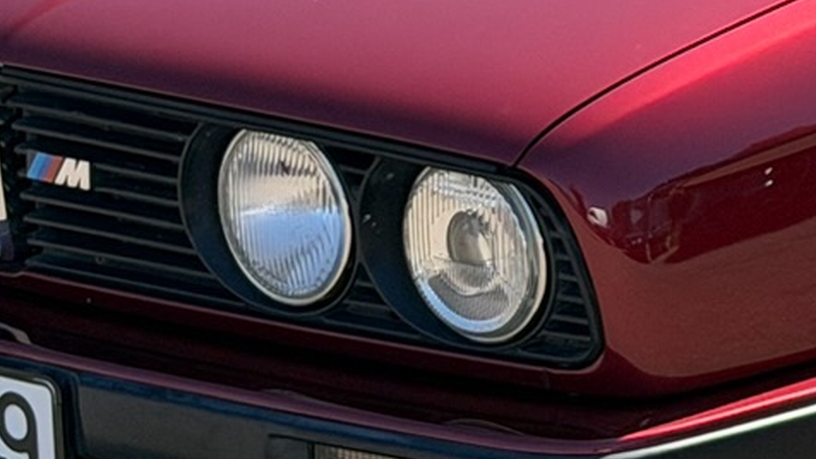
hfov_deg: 9.4
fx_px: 4869
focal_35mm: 225
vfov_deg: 5.4
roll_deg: -0.4
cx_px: 1125
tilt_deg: -11.5
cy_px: -182
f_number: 1.78
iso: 80
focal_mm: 6.76
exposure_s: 1/2494
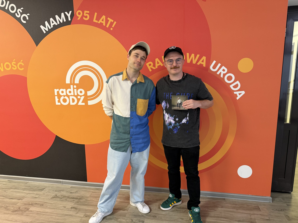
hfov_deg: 71.6
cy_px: 112
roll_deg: +0.7
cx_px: 149
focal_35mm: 24
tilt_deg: -9.9
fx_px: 207
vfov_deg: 56.8
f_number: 1.78
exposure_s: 1/50
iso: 250
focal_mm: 6.76
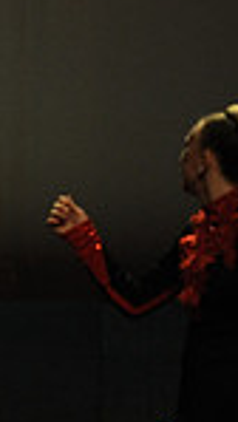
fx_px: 6608
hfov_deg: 2.0
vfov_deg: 3.7
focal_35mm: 590
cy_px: 297
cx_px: -564
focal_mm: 145
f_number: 2.8
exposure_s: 1/400
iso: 2500
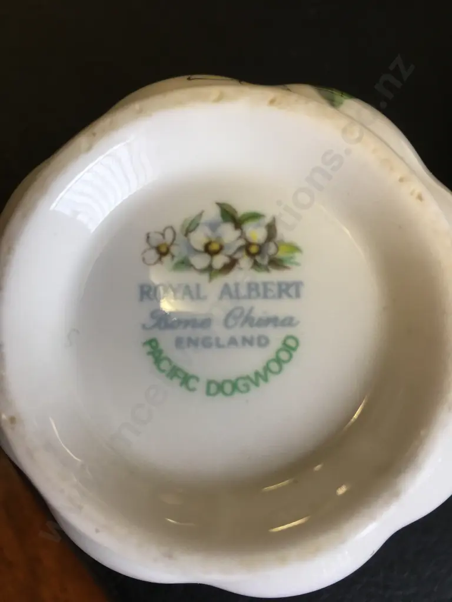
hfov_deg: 48.2
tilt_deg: -83.9
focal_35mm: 29
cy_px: 301
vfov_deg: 61.7
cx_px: 226
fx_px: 505
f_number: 2.2
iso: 25
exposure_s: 1/33
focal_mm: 4.15
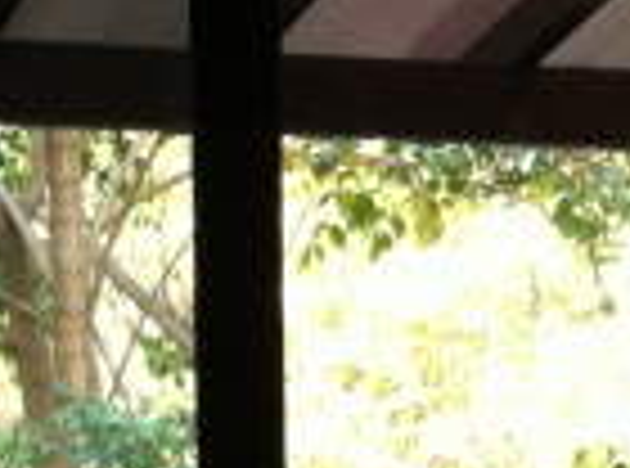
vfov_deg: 5.5
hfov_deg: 7.8
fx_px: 4643
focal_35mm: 256
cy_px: 1274
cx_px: 428
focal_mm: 3.85
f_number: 2.8
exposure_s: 1/24
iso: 80
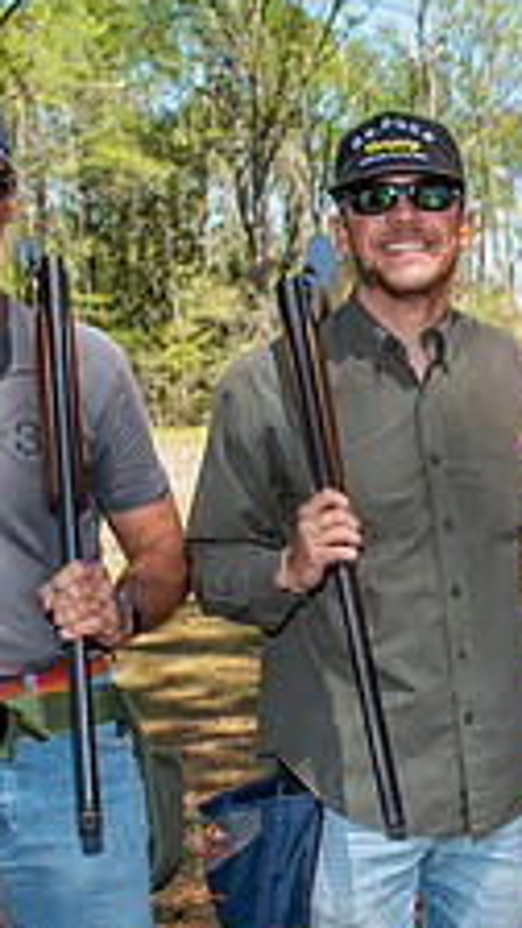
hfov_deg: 17.5
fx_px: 1599
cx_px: 655
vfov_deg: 31.8
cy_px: 696
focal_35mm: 65
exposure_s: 1/160
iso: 50
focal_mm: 24
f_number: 3.5
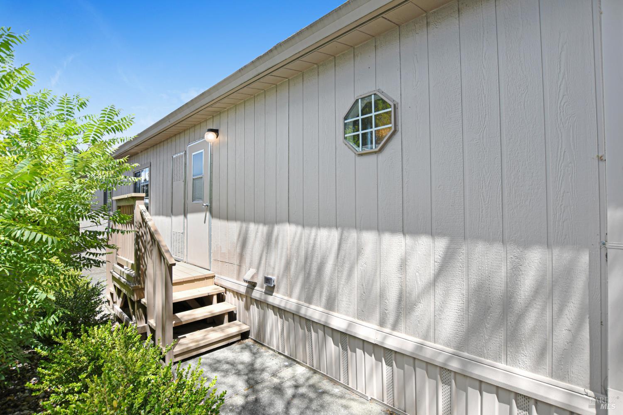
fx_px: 277
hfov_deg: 96.7
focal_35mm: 16
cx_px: 312
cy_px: 208
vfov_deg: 73.7
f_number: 8
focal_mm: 11
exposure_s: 1/250
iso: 100
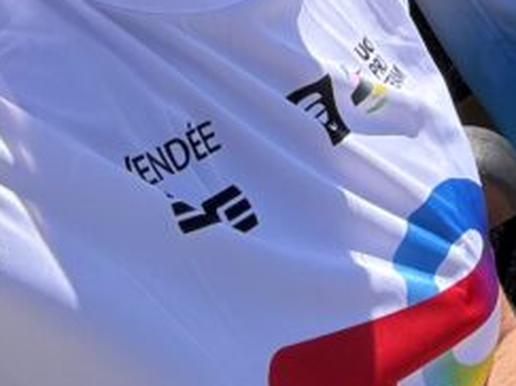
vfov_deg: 13.3
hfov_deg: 17.5
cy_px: -369
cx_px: 843
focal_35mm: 97
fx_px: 1445
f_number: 1.9
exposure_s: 1/659
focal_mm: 2.69
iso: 25
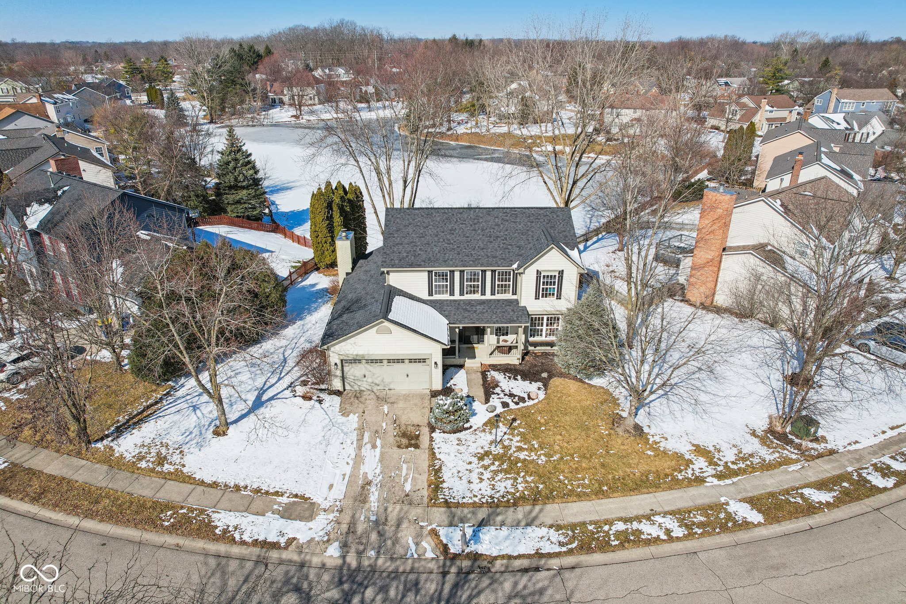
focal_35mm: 22
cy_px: 302
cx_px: 453
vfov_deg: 57.2
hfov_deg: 78.6
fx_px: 554
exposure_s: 1/4000
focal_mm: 8.4
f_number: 2.8
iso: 150
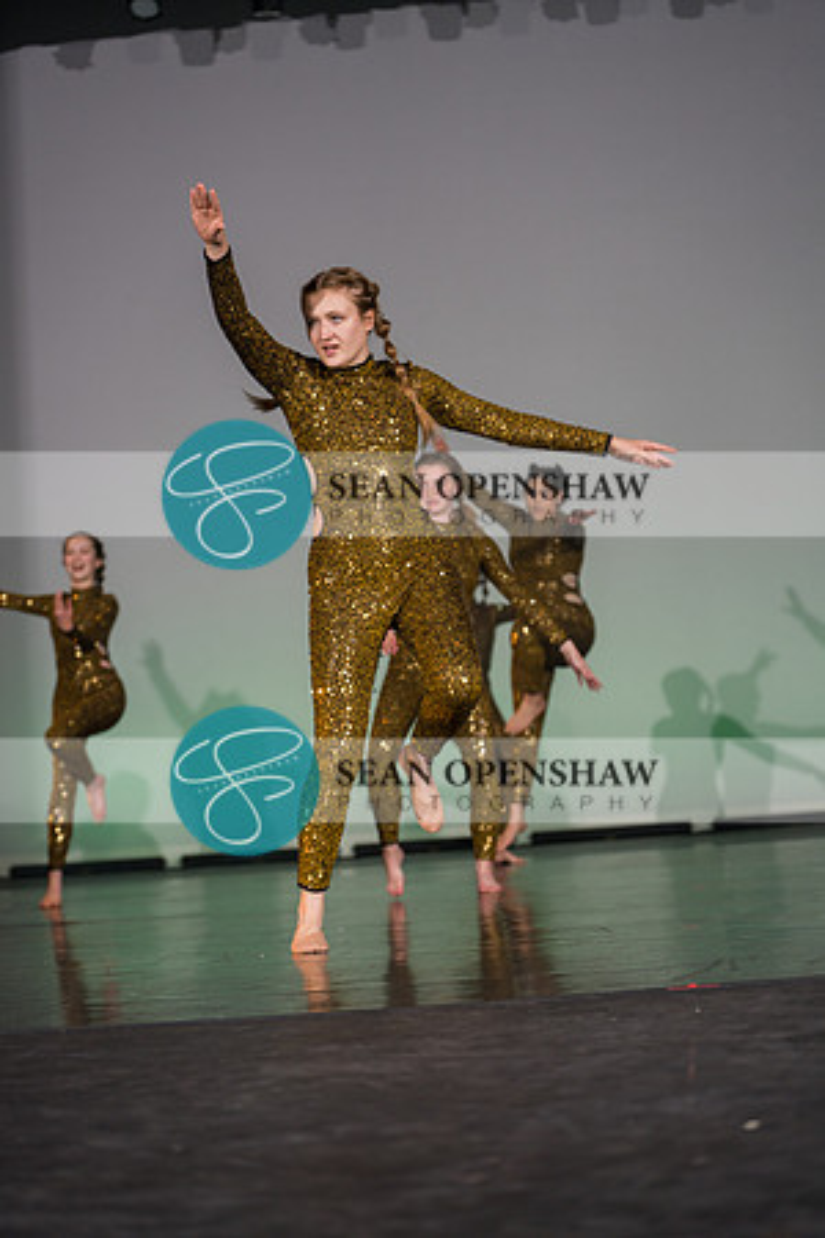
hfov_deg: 19.5
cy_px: 619
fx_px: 2406
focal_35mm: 70
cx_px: 412
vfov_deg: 28.8
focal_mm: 70
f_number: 2.8
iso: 400
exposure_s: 1/500
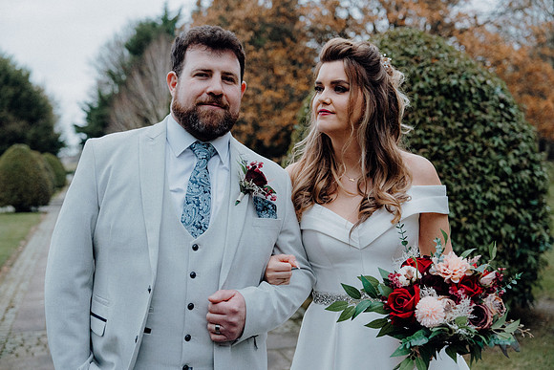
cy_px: 185
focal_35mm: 48
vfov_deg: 28.1
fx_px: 739
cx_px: 277
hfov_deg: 41.1
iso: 4000
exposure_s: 1/200
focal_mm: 48
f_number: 3.5
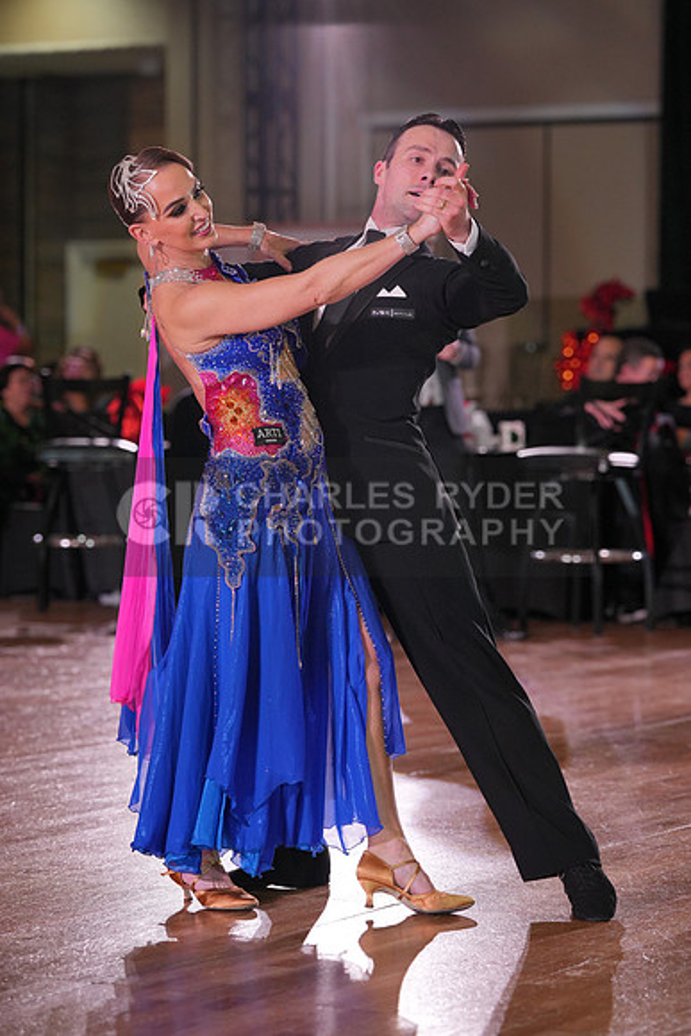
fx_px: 3597
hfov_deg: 11.0
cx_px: 346
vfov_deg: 16.4
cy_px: 518
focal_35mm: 125
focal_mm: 125
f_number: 4
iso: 1250
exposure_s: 1/500
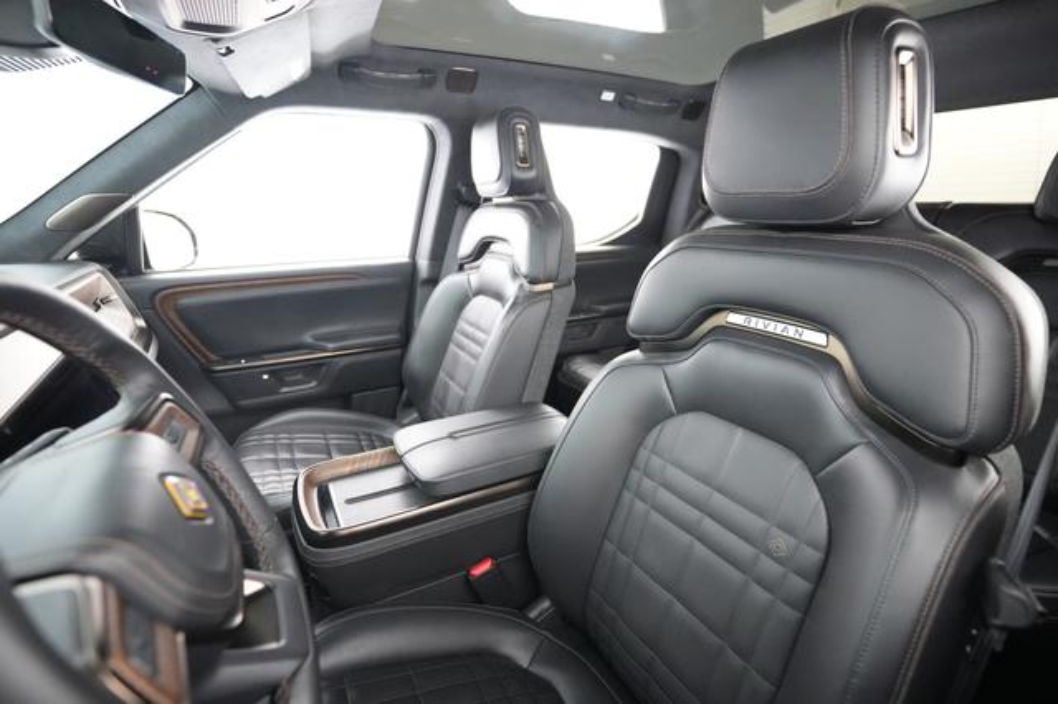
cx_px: 529
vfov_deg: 70.4
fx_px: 499
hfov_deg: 93.3
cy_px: 352
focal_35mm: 17
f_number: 2.8
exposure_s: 1/25
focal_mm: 17
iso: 12800
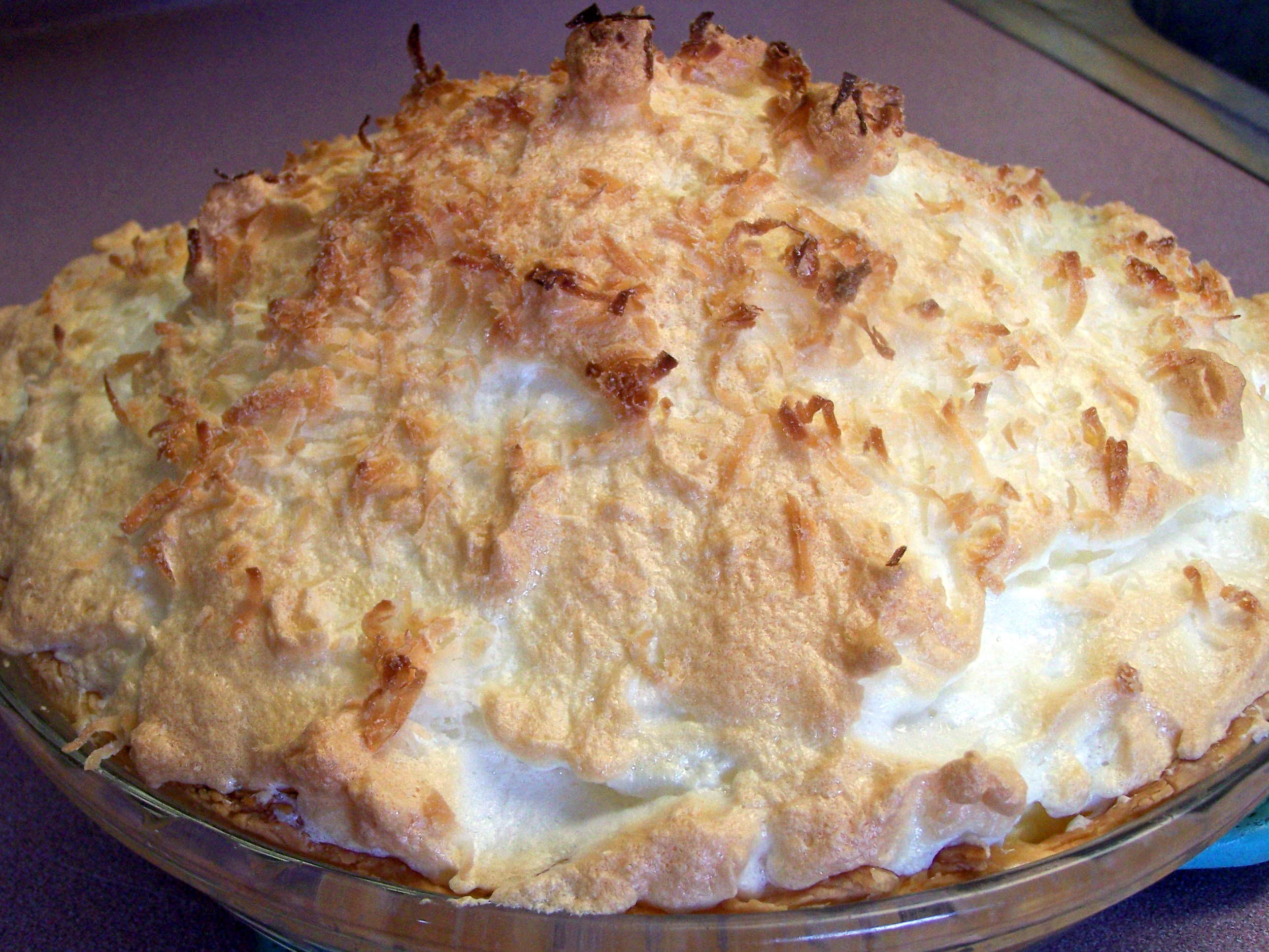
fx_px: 2346
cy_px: 476
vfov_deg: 22.9
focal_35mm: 64
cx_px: 634
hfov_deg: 30.3
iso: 140
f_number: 3.2
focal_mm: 10.7
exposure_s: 1/30
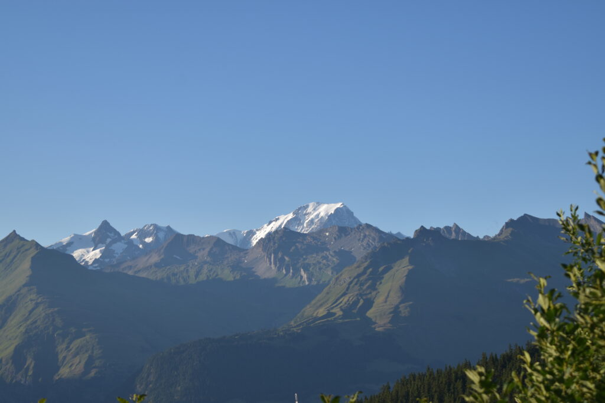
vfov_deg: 16.6
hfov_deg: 24.6
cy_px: 202
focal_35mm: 82
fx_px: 1387
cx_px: 302
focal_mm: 55
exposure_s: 1/500
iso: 140
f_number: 5.6
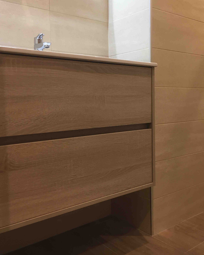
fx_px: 264
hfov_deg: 42.2
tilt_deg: -4.3
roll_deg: +0.2
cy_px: 117
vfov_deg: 51.5
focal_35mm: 35
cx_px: 109
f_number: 2.2
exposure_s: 1/33
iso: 100
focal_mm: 4.15
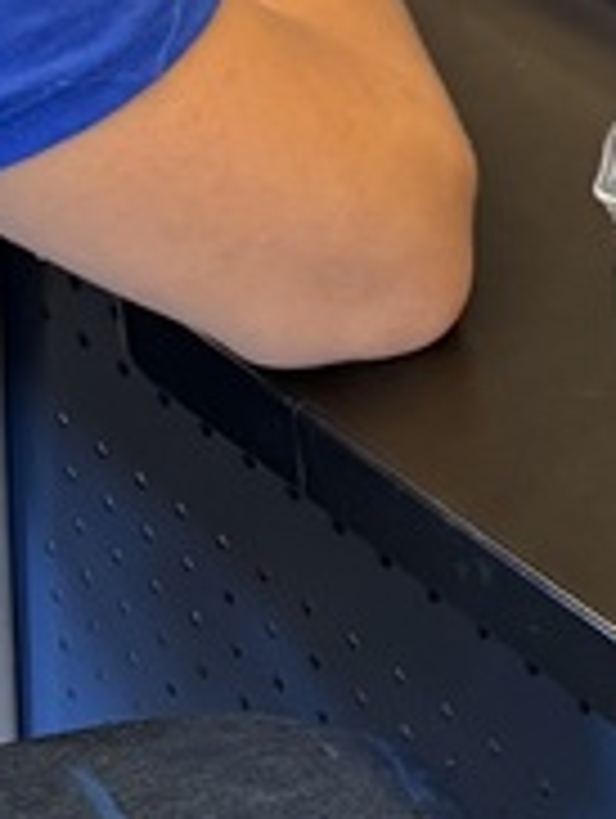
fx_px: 3196
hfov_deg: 10.2
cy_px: -832
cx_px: 1232
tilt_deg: -20.1
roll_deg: -0.7
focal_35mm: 135
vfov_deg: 12.7
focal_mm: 6.76
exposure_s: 1/60
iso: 200
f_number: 1.78
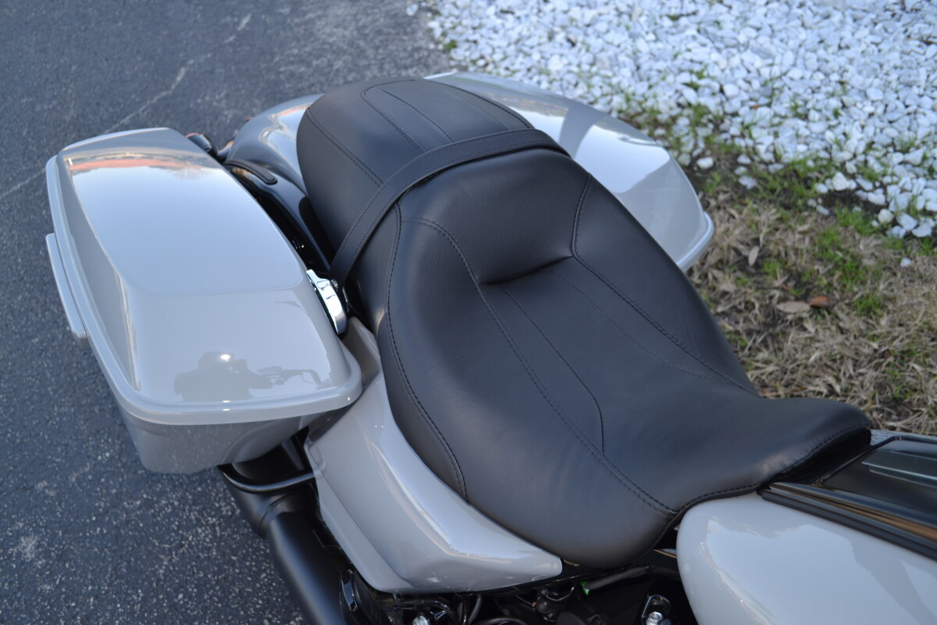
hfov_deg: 57.2
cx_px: 468
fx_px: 859
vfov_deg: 40.0
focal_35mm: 33
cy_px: 312
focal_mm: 22
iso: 110
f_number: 4
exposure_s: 1/125
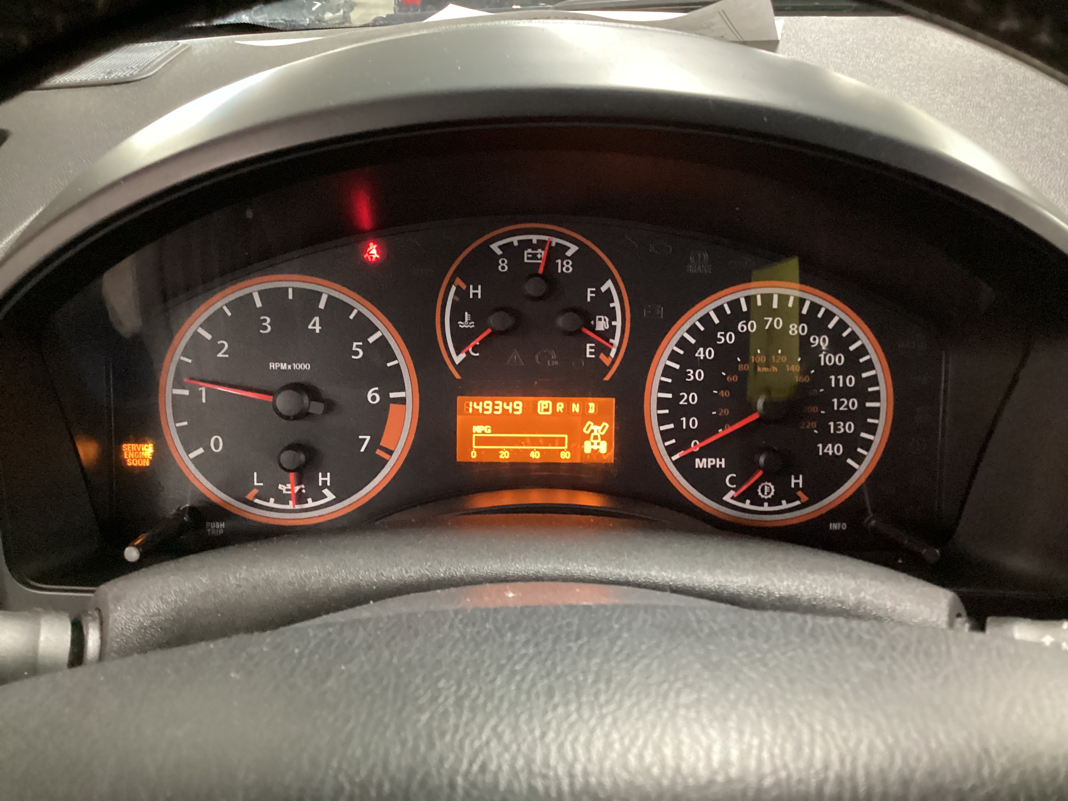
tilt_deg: -26.8
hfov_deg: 58.4
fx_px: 956
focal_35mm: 31
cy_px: 400
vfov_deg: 45.4
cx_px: 534
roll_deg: -2.5
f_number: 2.4
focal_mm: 3.3
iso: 640
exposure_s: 1/17
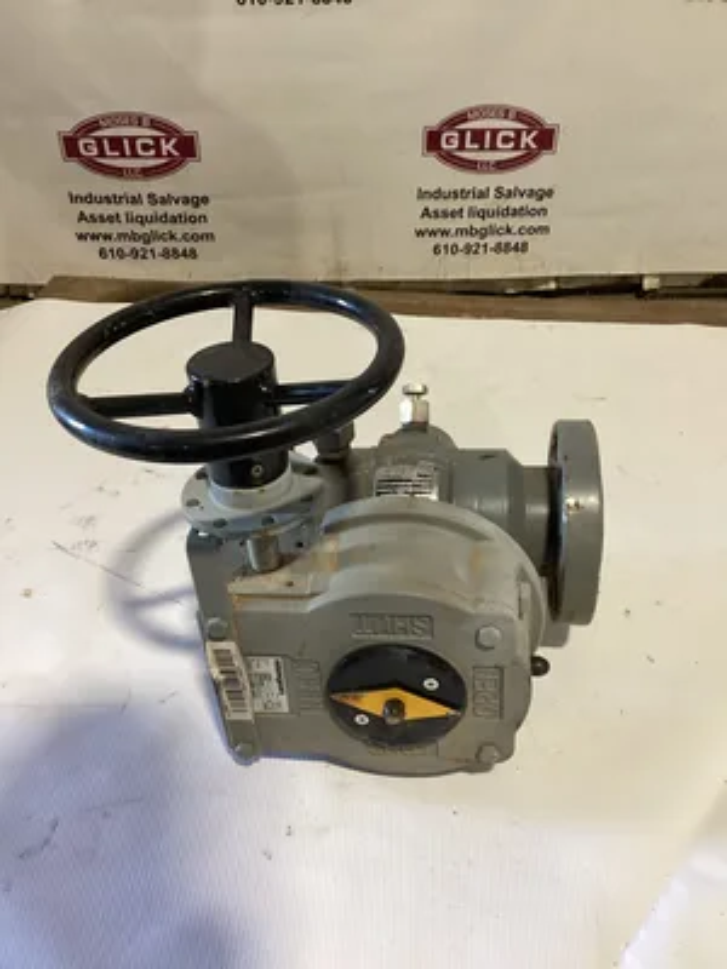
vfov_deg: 58.4
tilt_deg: -38.3
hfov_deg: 45.4
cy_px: 484
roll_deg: +1.9
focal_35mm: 31
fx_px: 868
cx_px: 364
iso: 250
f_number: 2.4
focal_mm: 3.3
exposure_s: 1/60
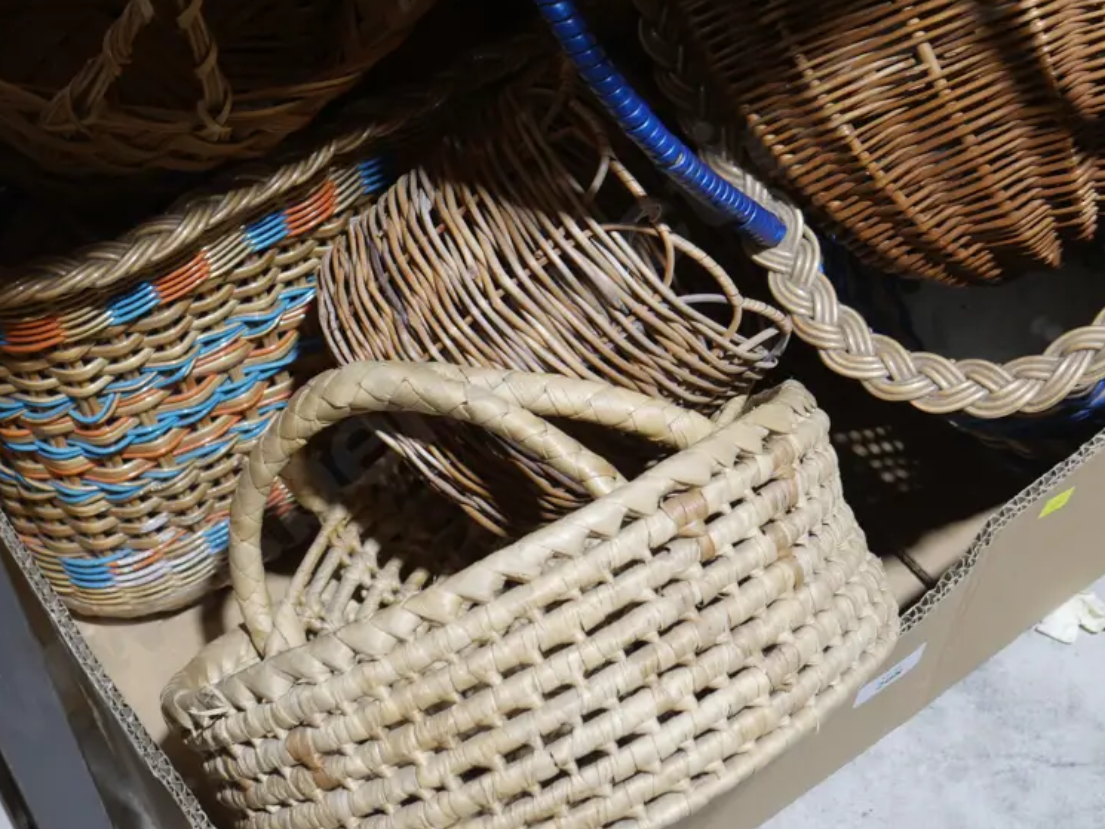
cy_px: 271
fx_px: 2107
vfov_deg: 22.2
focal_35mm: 66
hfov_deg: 29.4
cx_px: 602
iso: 800
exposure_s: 1/60
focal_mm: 24
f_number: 5.2
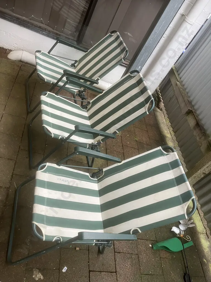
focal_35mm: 28
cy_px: 141
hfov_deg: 49.7
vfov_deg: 63.4
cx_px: 106
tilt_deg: -39.5
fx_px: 228
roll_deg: -32.7
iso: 80
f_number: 1.8
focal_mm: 3.99
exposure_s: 1/94
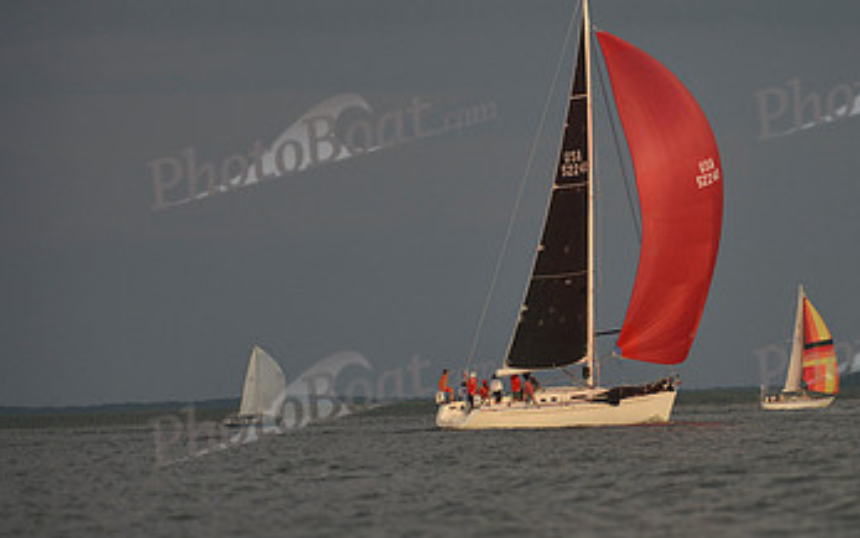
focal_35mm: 341
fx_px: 7994
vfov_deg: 3.9
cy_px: 239
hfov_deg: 6.2
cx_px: 627
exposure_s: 1/5000
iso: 280
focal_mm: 200
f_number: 4
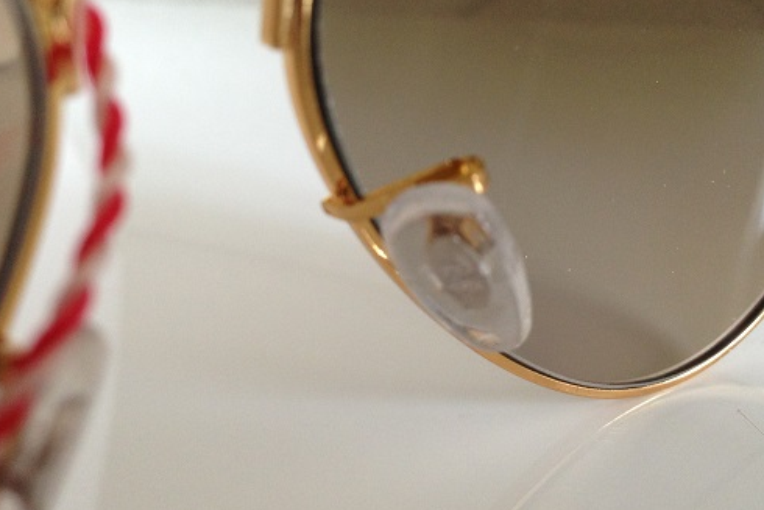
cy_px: 220
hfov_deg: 46.4
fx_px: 892
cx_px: 410
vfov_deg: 31.9
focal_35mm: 42
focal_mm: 4.13
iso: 160
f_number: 2.4
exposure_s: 1/20
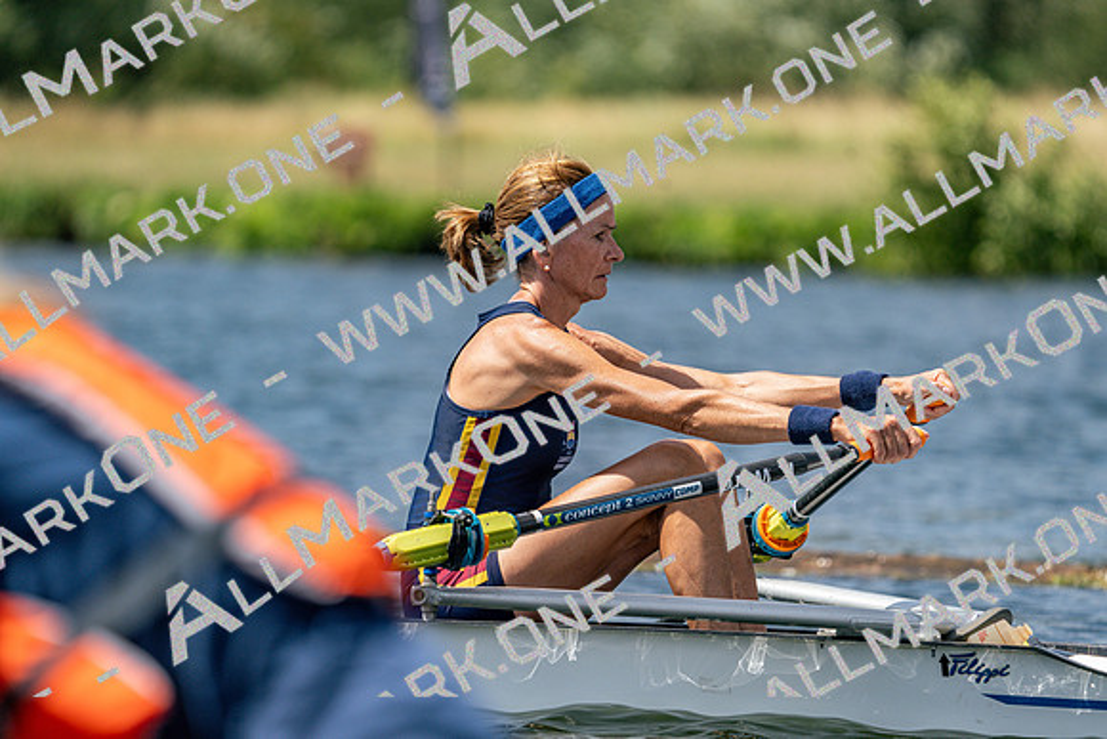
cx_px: 554
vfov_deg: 3.4
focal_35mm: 400
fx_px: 12302
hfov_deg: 5.2
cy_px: 370
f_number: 6.3
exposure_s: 1/2000
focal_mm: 400
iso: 250
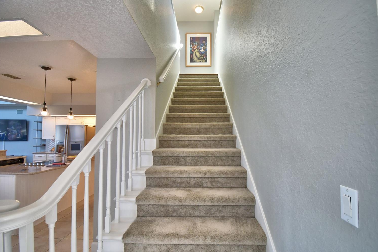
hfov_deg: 96.7
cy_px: 130
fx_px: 168
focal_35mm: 16
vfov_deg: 73.7
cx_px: 199
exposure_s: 1/60
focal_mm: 10
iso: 400
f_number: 4.5
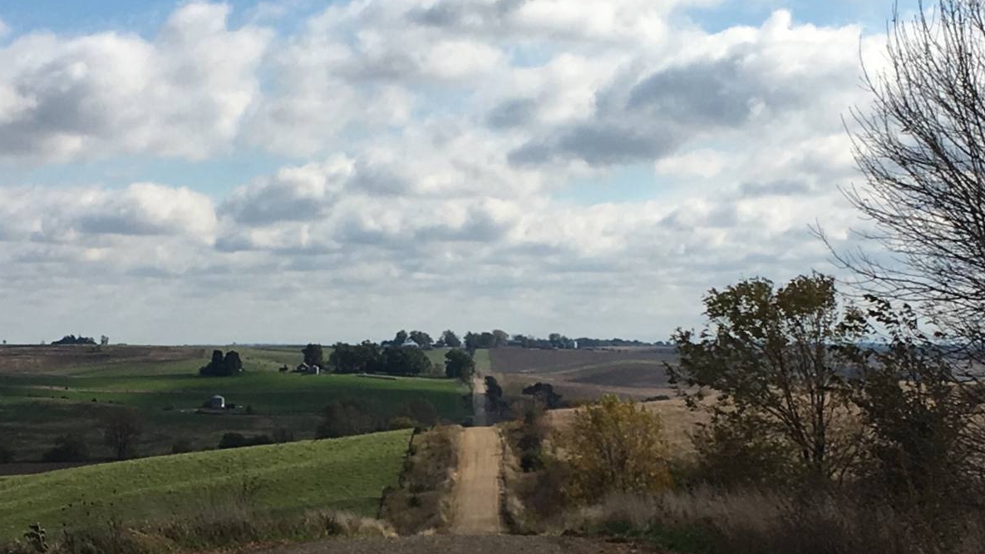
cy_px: 259
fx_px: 836
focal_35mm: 32
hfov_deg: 61.0
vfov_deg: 36.6
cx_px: 490
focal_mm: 4.15
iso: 25
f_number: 2.2
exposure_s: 1/3205
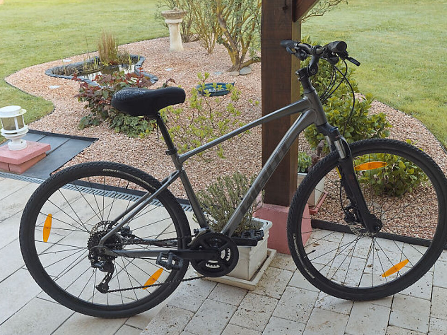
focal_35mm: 37
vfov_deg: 38.6
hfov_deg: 50.2
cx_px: 221
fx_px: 478
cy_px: 165
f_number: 5.6
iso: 400
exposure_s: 1/80
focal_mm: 18
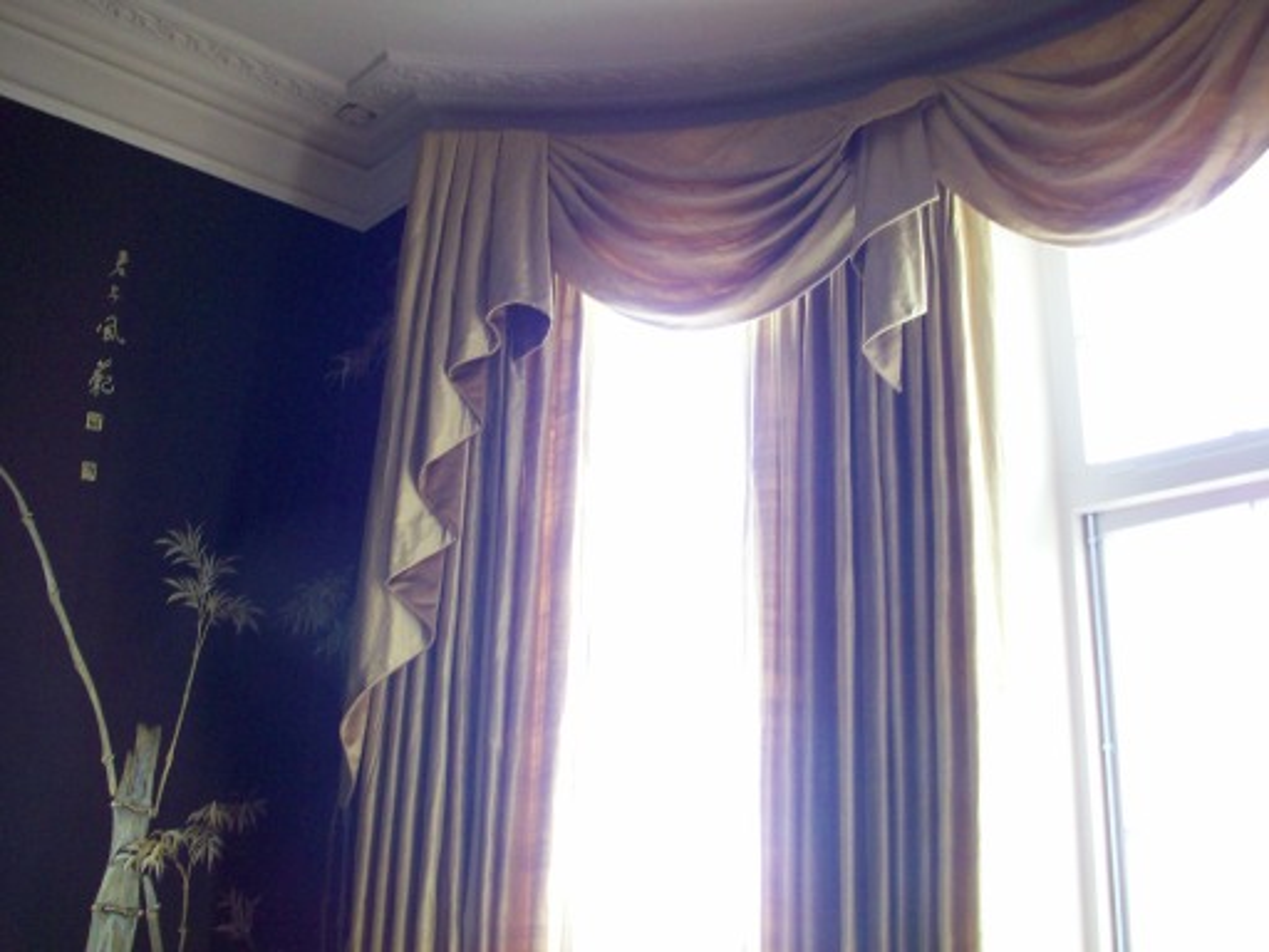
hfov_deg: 54.0
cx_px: 634
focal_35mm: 34
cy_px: 476
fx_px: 1246
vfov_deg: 41.8
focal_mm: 5.7
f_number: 2.8
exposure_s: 1/15
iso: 160
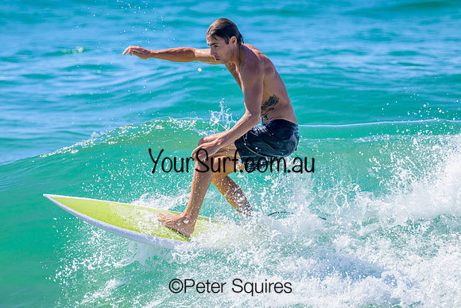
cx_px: 230
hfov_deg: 2.6
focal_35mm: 800
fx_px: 10246
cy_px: 154
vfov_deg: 1.7
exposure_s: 1/2000
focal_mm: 800
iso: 1250
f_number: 11
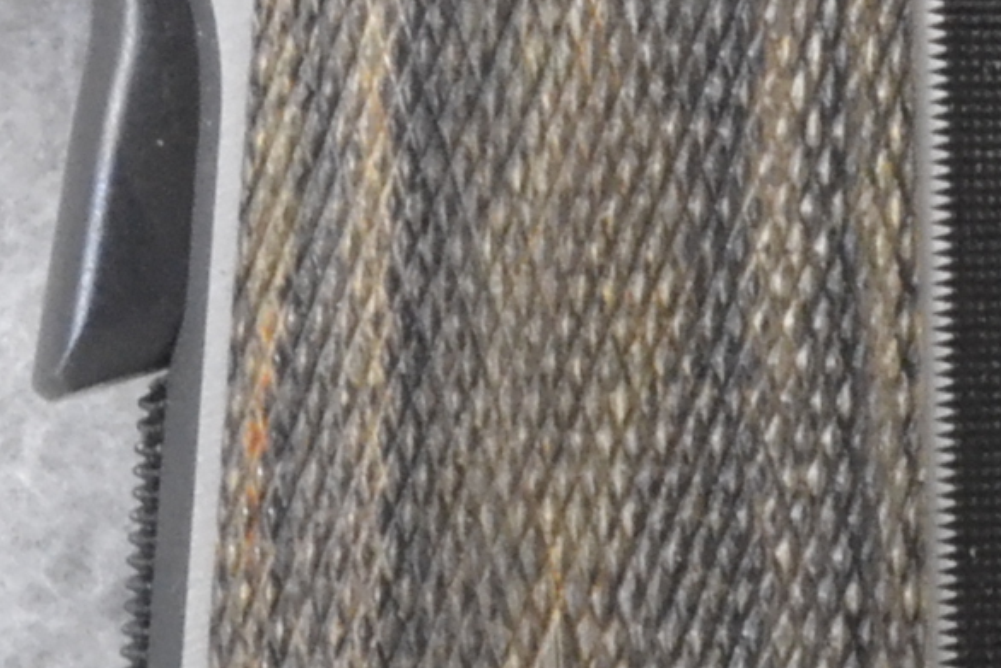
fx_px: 10818
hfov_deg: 5.3
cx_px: 1503
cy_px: -466
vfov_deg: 3.5
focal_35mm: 389
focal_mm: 44
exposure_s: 1/160
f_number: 20
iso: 3200
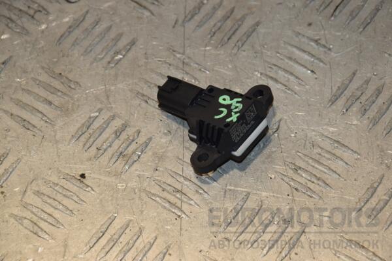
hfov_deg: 13.0
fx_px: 1715
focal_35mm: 158
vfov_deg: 8.7
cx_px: 196
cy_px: 130
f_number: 9
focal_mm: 105
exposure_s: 1/200
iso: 800
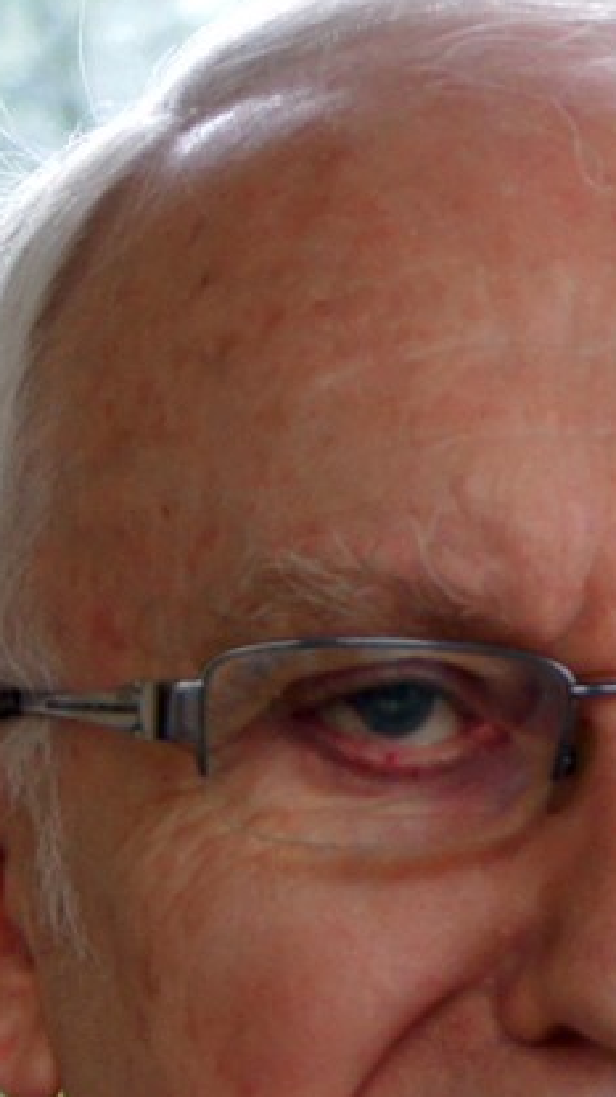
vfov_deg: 12.6
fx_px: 4932
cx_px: 738
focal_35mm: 170
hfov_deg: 7.1
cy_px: 897
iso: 250
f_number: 5
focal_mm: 35
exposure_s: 1/60
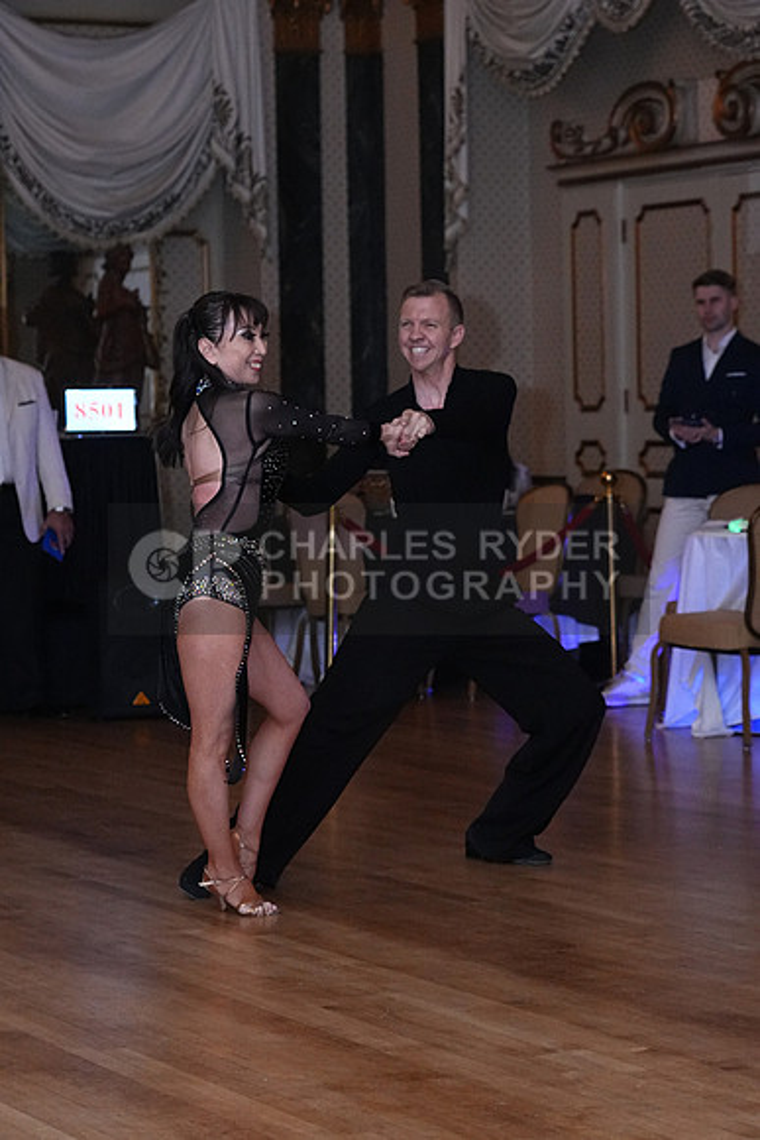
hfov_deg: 14.1
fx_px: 3070
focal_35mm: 97
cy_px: 570
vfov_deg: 21.0
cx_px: 380
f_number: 4
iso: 5000
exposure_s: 1/200
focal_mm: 65
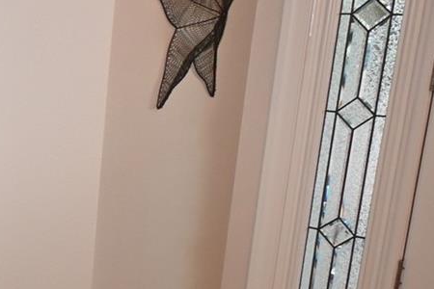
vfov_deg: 21.2
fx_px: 771
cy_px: 173
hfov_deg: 25.3
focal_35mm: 64
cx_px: -181
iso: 450
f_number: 4
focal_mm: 12
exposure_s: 1/60
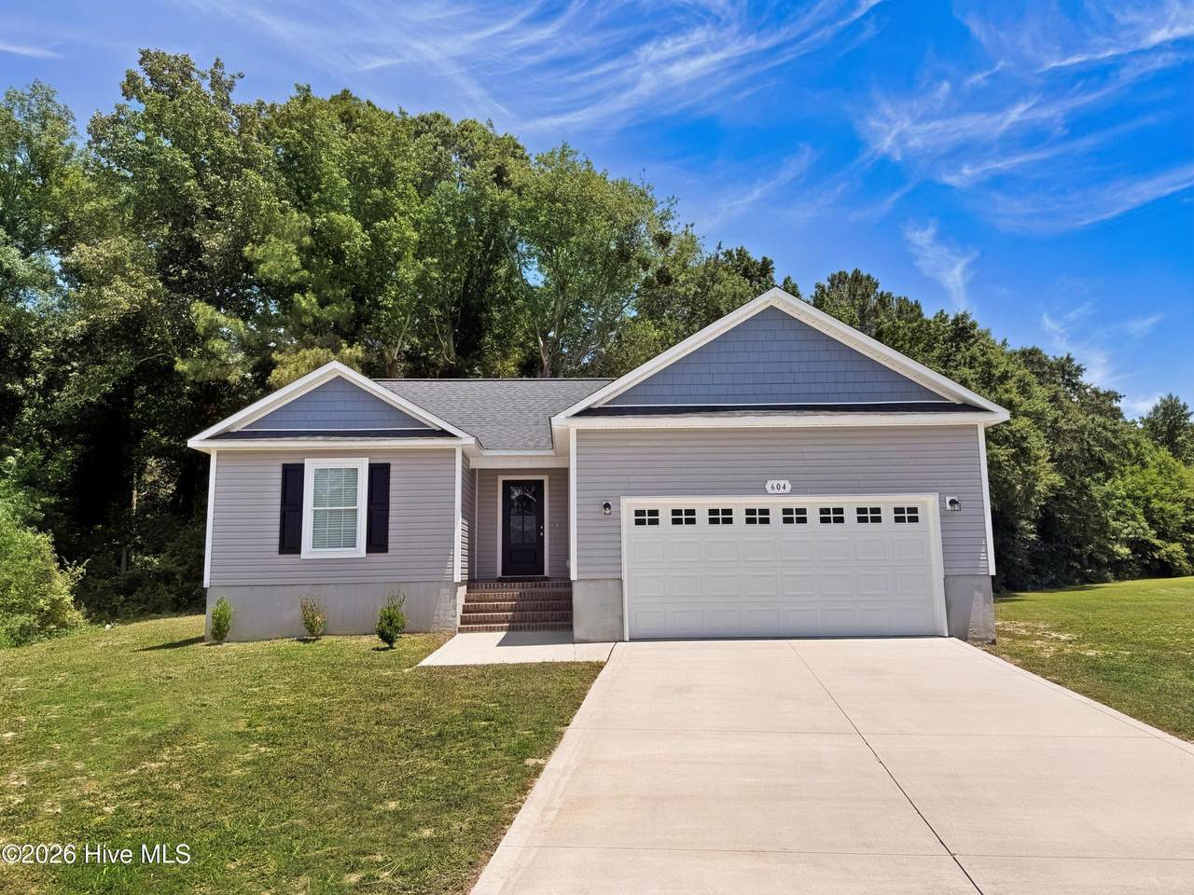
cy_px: 448
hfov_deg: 71.6
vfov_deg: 56.8
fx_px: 828
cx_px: 597
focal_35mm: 24
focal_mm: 6.76
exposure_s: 1/6173
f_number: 1.78
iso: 80
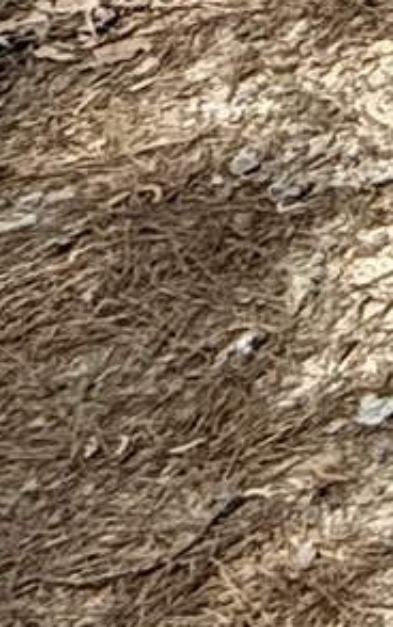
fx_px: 2654
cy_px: -1137
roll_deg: -1.1
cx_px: 2035
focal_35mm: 155
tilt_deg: -5.4
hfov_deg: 5.7
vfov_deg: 10.4
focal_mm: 2.22
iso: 50
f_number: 2.2
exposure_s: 1/853
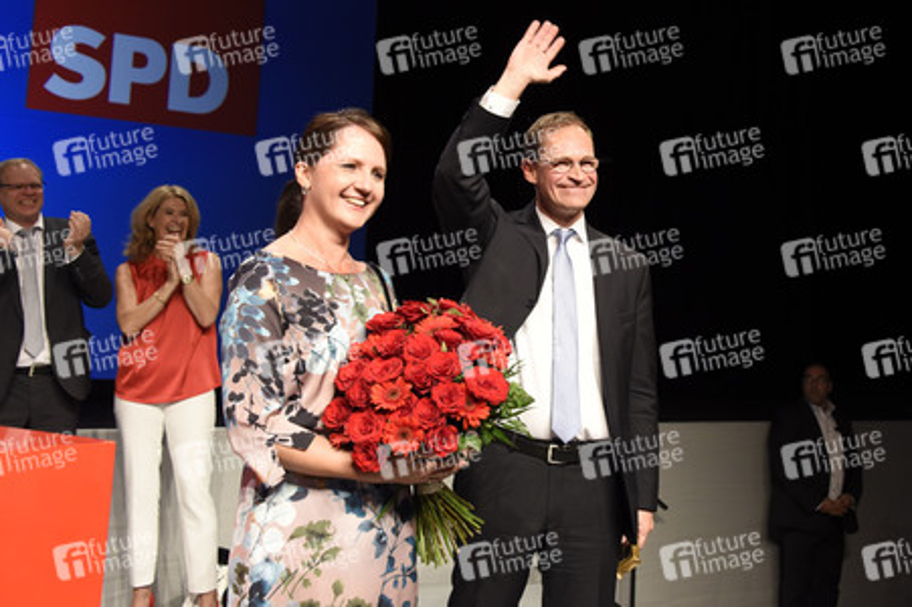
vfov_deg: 33.4
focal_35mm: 40
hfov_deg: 48.5
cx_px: 456
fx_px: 1013
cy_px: 304
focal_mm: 40
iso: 2000
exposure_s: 1/250
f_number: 5
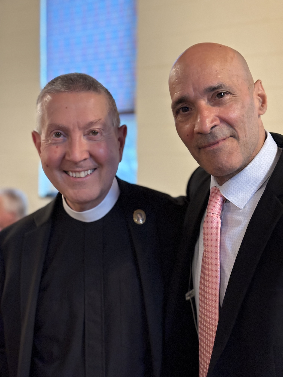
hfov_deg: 28.0
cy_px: 188
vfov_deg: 36.8
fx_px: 567
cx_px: 142
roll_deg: -0.1
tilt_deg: -1.3
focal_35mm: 52
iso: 250
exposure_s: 1/40
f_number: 1.6
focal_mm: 5.96
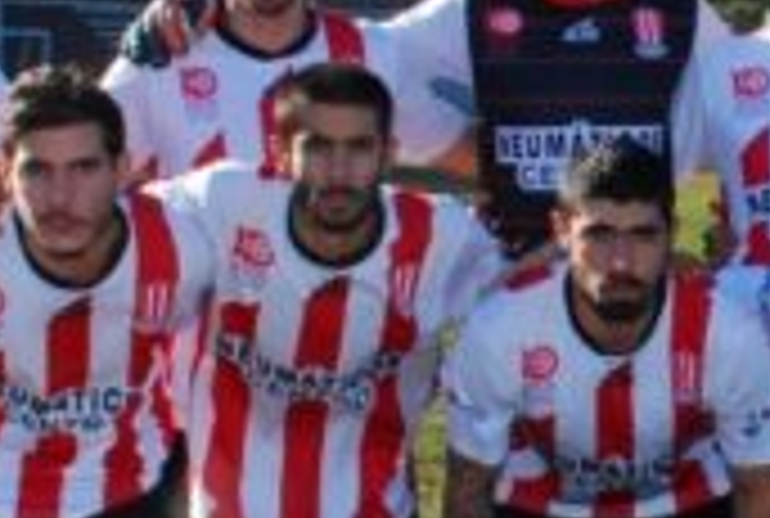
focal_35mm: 141
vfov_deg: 9.8
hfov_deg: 14.3
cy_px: 392
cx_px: 689
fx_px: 3029
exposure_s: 1/200
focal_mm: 21
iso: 500
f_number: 11
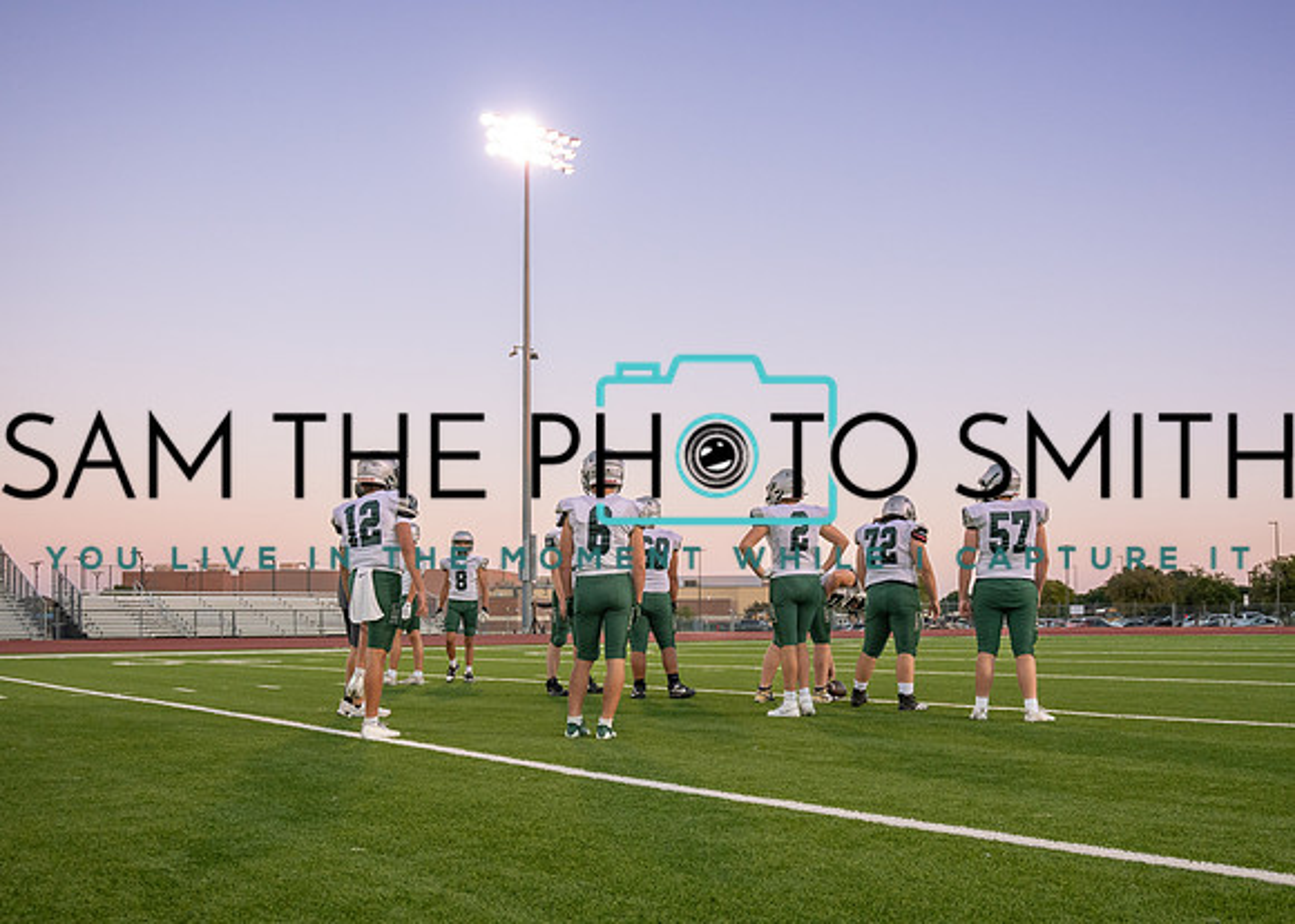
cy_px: 587
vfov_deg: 41.0
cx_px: 704
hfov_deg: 55.6
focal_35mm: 33
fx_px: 1226
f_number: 2.8
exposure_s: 1/1600
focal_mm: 24
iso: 1250
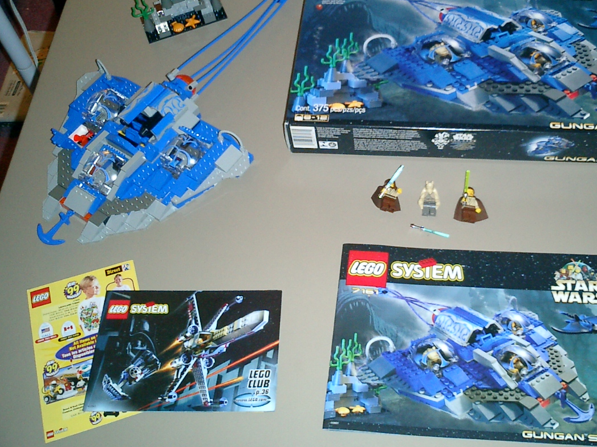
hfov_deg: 42.8
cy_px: 200
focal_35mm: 44
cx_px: 355
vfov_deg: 32.8
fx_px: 759
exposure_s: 1/30
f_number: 3.2
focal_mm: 7.5
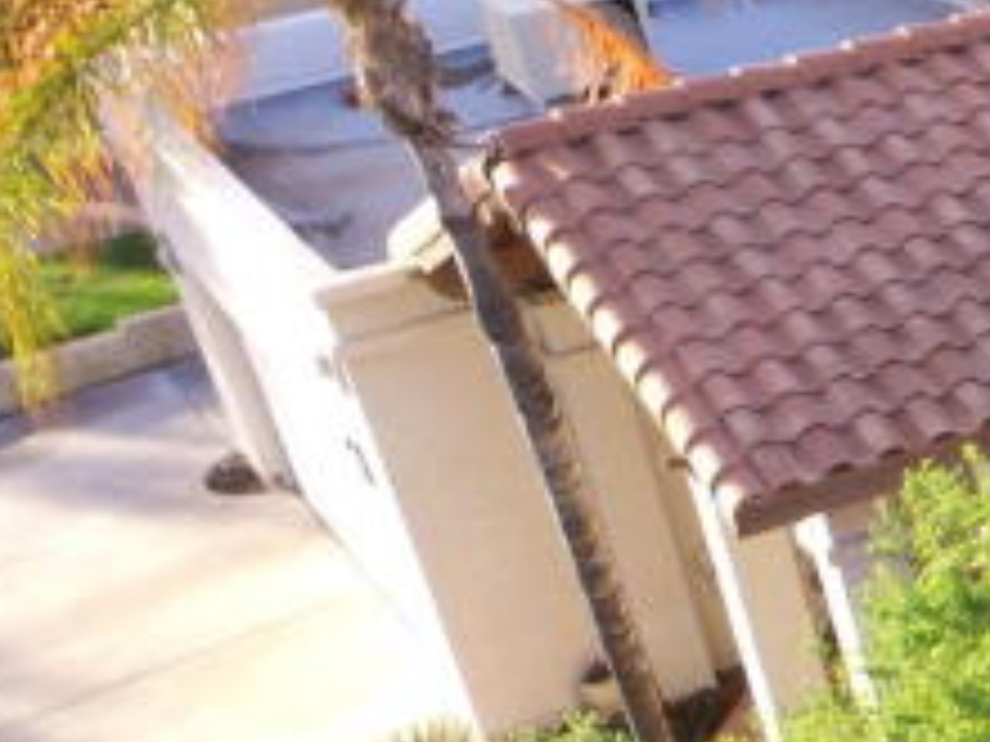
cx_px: 1912
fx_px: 2660
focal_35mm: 93
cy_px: 1138
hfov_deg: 16.6
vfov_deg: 14.7
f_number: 2.8
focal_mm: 3.61
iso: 100
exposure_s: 1/185
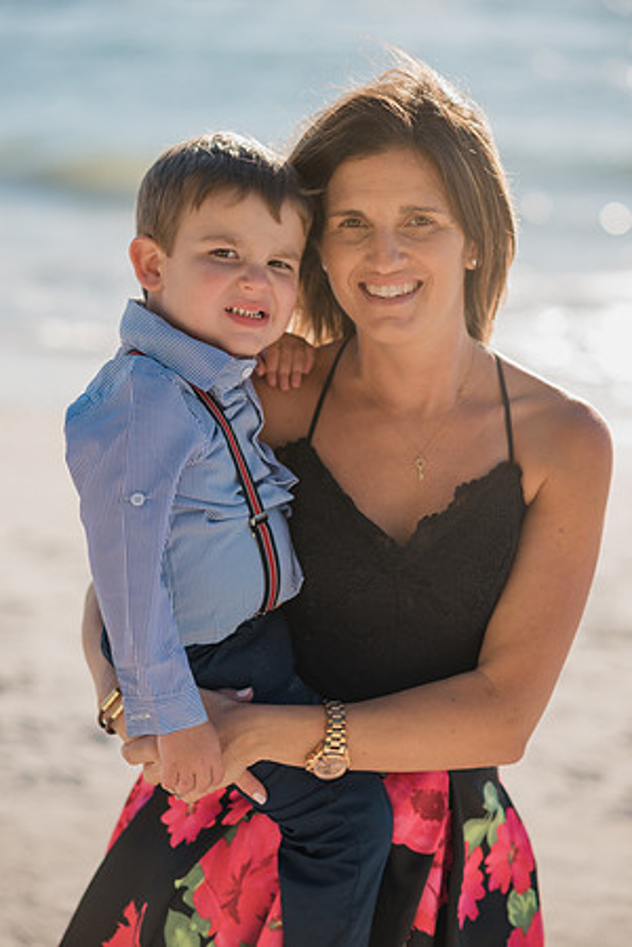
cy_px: 474
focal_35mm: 85
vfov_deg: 23.9
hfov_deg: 16.1
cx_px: 316
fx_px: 2238
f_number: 2.8
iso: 100
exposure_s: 1/1250
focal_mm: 85
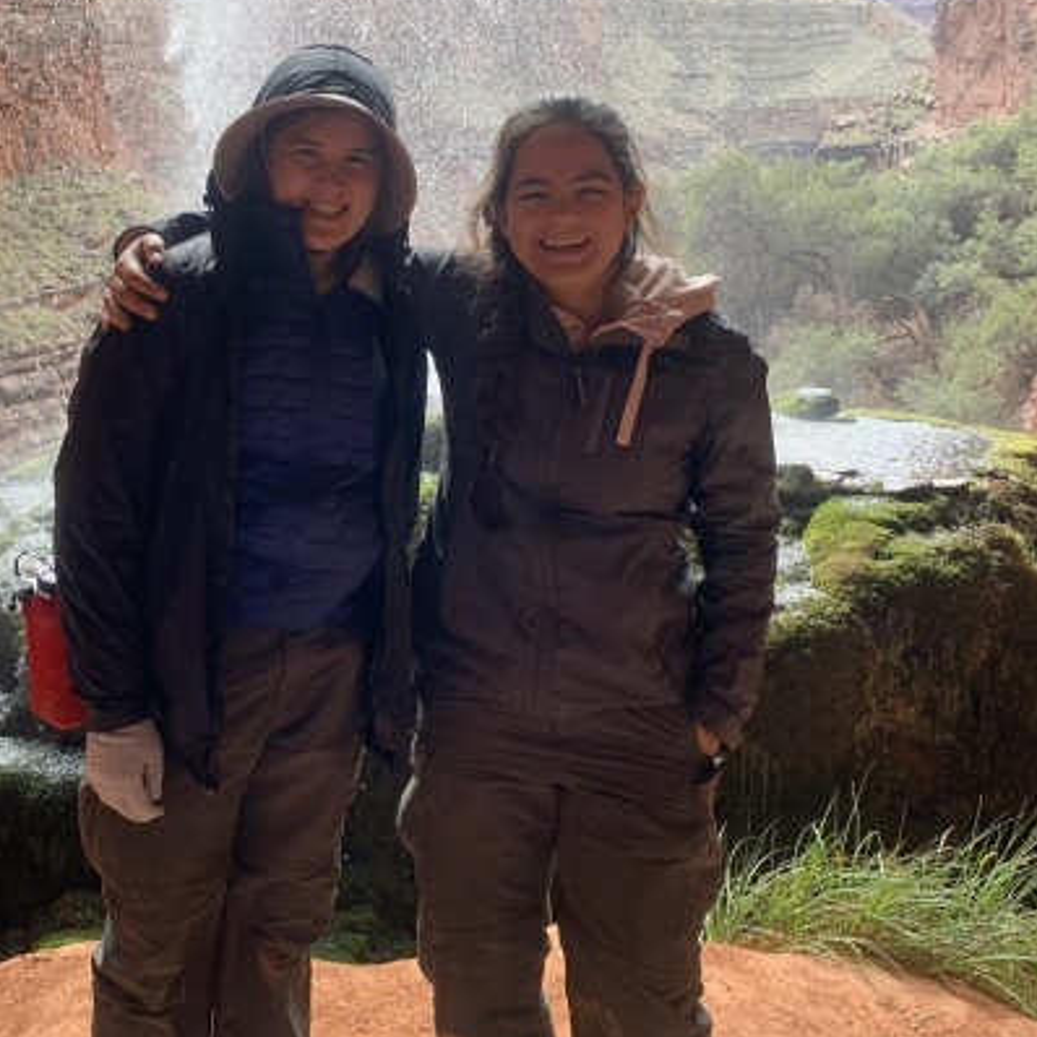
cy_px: 419
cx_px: 393
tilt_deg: -6.9
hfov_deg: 44.6
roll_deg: -1.0
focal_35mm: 37
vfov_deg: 44.7
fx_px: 1254
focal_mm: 4.25
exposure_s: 1/153
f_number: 1.8
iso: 25
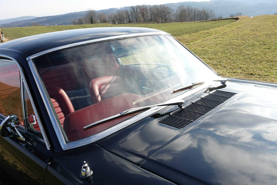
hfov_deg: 60.3
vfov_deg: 42.3
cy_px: 92
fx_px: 239
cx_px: 138
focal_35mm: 31
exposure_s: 1/500
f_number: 4
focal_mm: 11.45
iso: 125
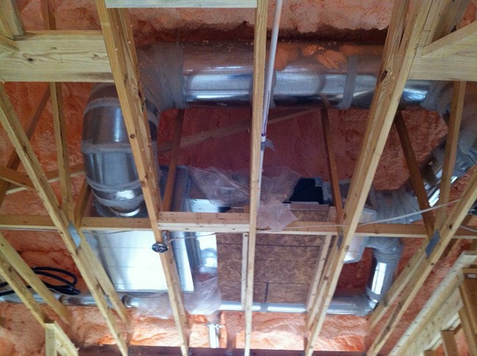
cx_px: 238
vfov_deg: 40.6
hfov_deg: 52.7
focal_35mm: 35
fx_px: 482
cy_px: 178
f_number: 2.8
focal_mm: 3.85
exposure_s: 1/15
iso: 320
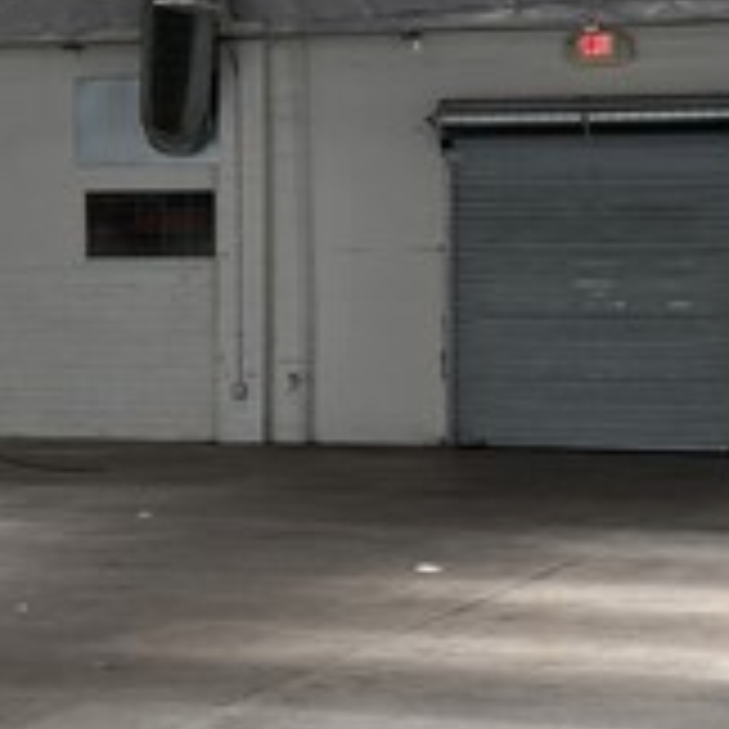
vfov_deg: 13.0
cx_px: -81
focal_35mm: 134
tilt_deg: +1.8
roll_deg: -0.2
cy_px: 230
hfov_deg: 12.8
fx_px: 3193
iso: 100
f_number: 1.78
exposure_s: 1/191
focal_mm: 6.76
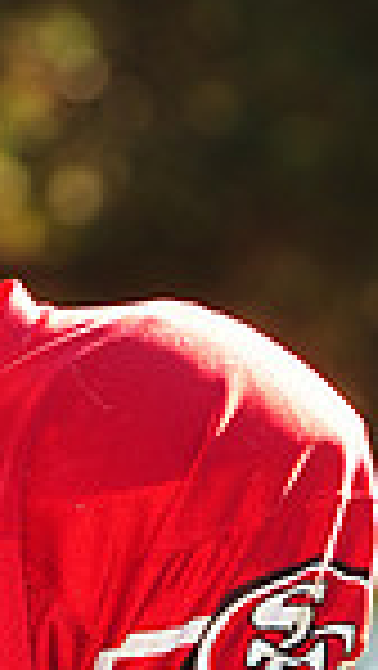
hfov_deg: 1.9
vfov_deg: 3.3
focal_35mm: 651
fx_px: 11580
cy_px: 778
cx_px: -288
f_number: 4.5
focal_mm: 160
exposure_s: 1/320
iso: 200
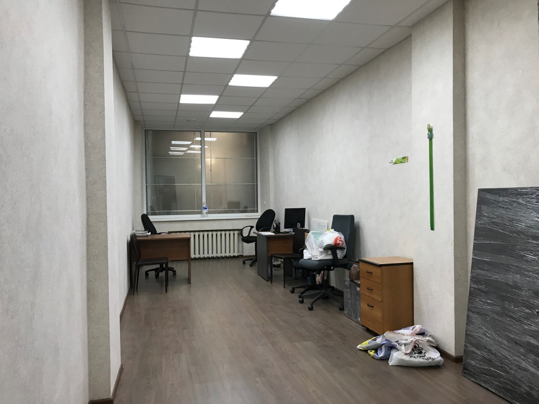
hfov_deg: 63.4
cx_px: 270
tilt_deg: +0.4
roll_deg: +0.6
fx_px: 436
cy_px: 202
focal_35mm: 28
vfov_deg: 49.7
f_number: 1.8
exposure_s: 1/33
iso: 25
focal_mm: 3.99
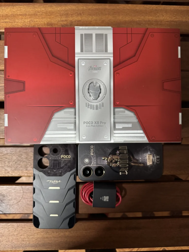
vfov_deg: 71.6
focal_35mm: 24
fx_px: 175
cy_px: 126
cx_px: 94
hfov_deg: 56.8
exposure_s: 1/60
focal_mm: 6.76
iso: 640
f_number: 1.78
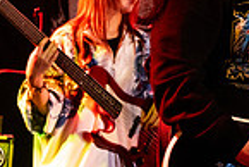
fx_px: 1052
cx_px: 414
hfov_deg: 12.6
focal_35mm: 152
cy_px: 18
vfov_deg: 9.0
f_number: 3.5
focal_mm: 38
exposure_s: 1/160
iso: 2000
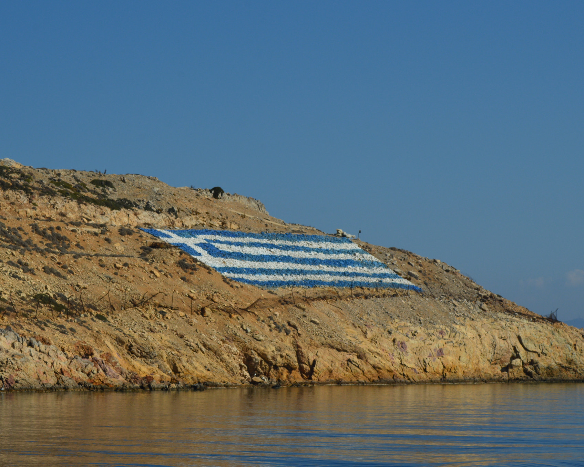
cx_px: 319
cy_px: 234
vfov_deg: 13.0
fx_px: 2057
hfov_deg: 16.2
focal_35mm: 119
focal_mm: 70
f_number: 11
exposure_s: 1/500
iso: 200
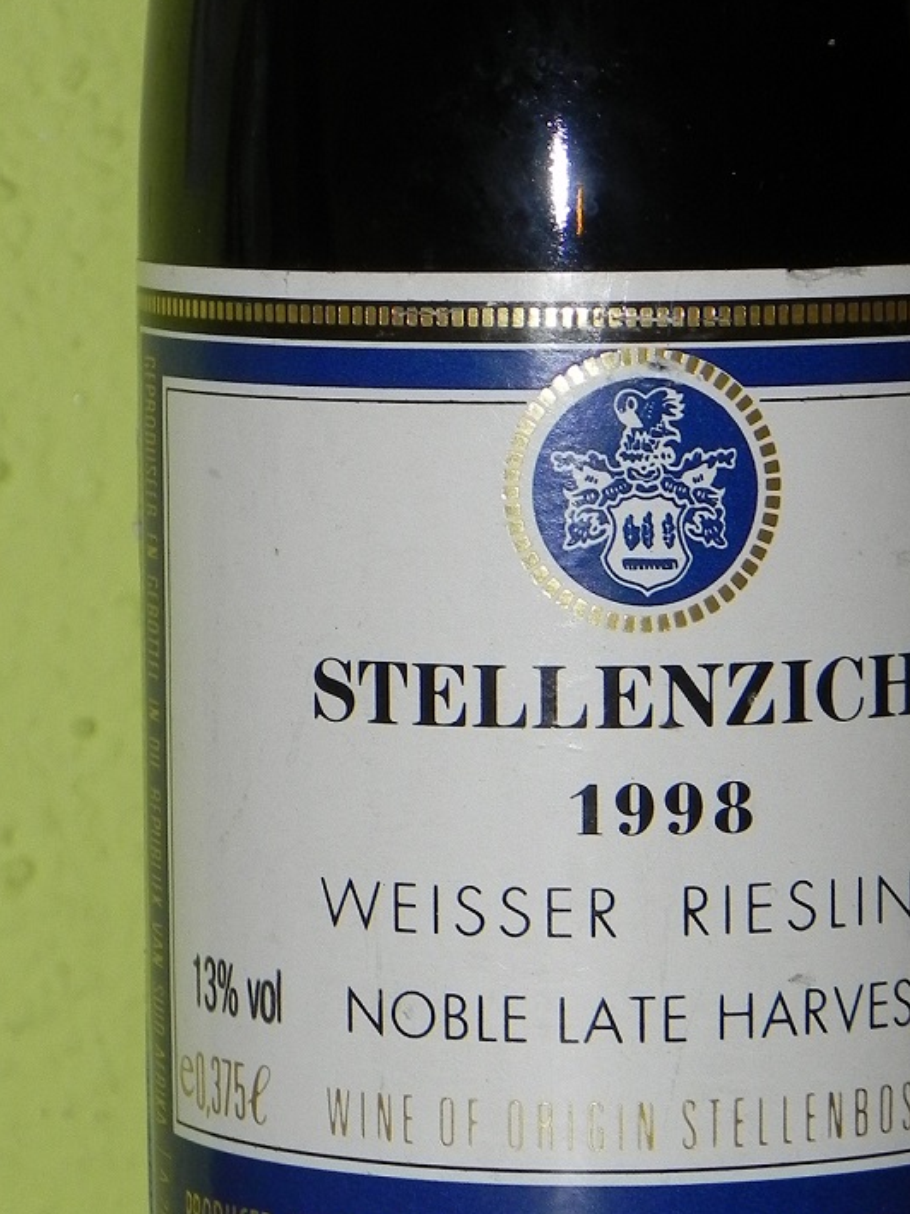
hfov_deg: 8.7
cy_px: 740
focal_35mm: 171
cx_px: 667
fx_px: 5997
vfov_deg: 11.6
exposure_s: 1/30
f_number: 4
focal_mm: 16.9
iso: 200
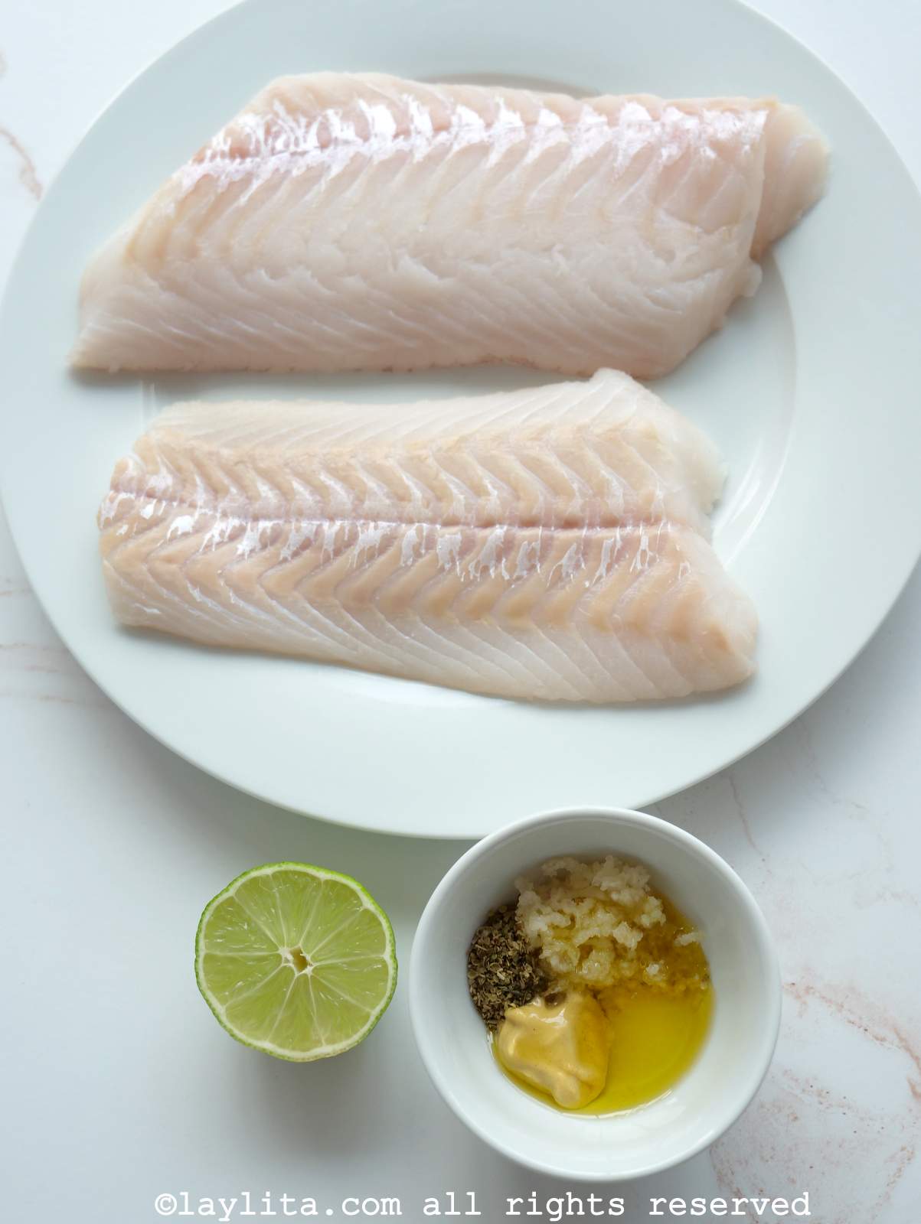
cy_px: 612
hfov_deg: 37.8
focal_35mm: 38
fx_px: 1346
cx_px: 460
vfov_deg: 48.9
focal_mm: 19
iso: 200
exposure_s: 1/80
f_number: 3.2
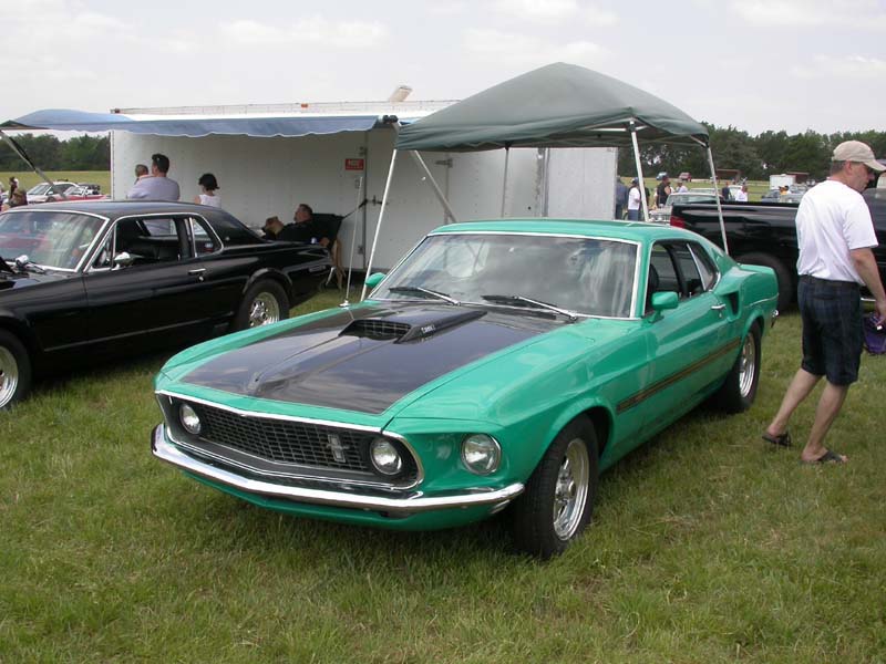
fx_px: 973
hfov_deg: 49.0
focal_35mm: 38
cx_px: 443
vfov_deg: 37.7
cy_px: 332
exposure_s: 1/271
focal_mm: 7.85
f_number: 6.7
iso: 100
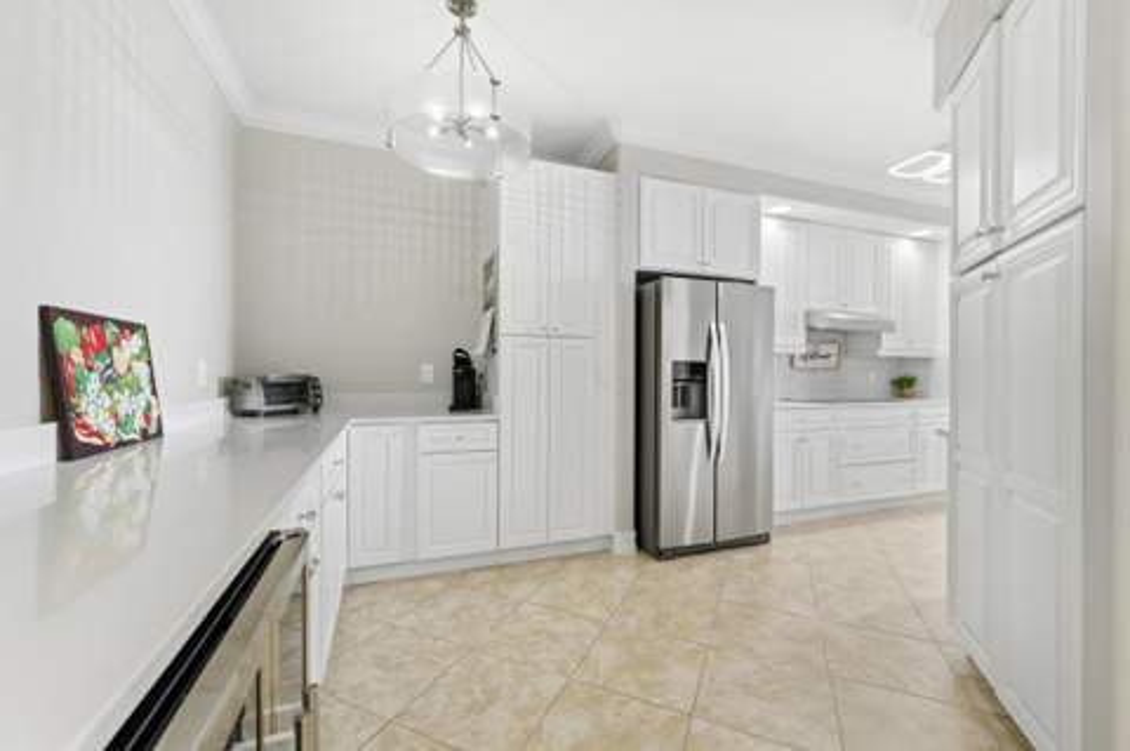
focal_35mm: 14
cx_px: 565
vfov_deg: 81.1
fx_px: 439
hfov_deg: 104.3
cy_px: 376
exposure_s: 1/1.25
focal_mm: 14
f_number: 9
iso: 250
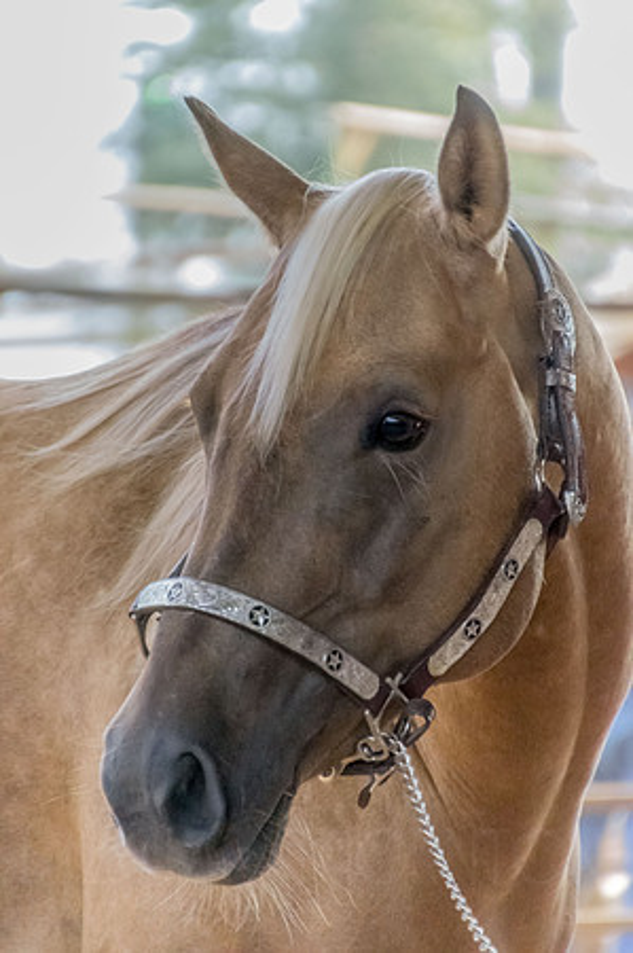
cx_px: 316
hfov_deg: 3.3
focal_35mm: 420
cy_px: 476
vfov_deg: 4.9
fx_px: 11102
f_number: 6.3
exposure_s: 1/500
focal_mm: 280
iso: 6400
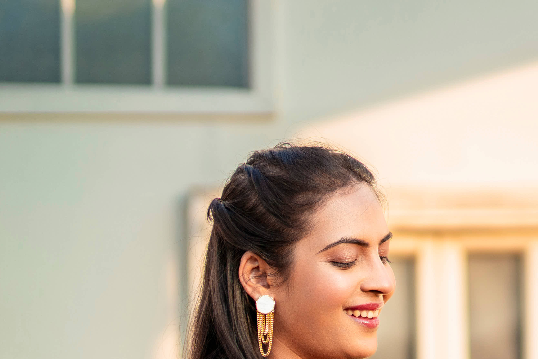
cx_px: 662
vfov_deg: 9.1
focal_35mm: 151
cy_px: 322
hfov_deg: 13.2
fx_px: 2257
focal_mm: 50
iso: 250
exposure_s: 1/2500
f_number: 1.4
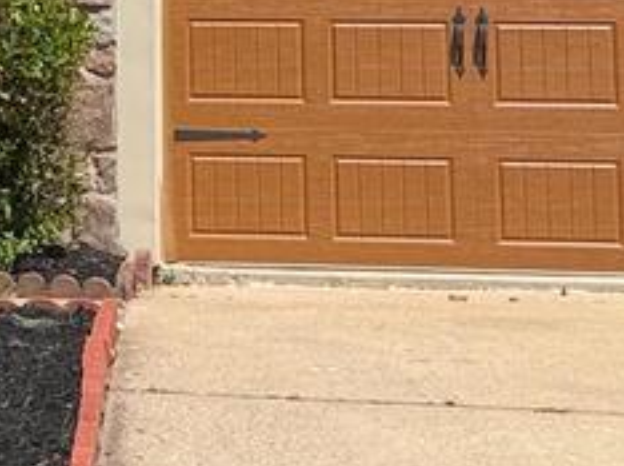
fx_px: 2665
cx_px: -195
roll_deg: -0.2
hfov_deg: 12.9
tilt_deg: +5.5
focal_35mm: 148
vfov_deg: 9.7
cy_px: -240
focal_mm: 6.76
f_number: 1.78
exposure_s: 1/5319
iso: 80
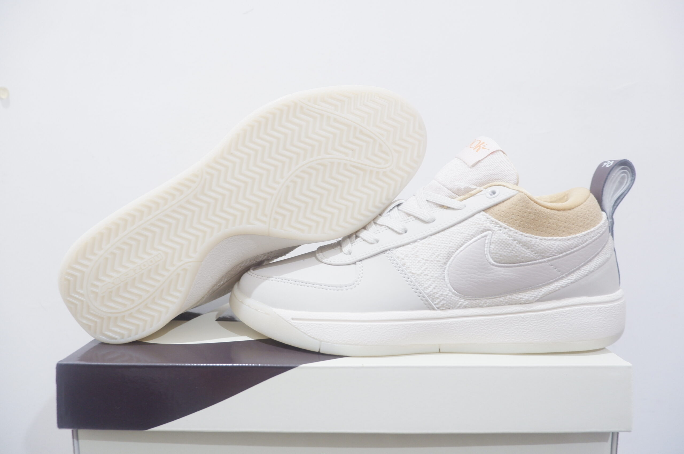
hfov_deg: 76.1
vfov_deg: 55.0
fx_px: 437
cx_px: 342
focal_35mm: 23
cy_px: 227
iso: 800
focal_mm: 15
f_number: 3.5
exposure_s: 1/25
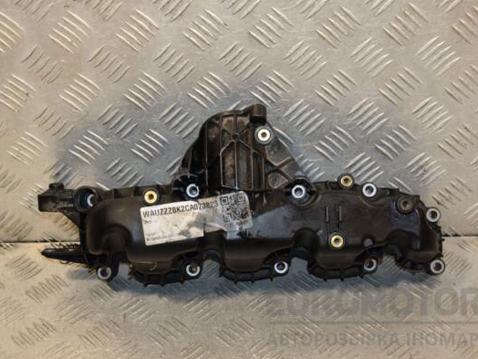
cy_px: 180
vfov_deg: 22.3
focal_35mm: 66
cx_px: 249
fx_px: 911
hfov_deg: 29.4
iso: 800
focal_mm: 40
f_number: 5.6
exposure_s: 1/200
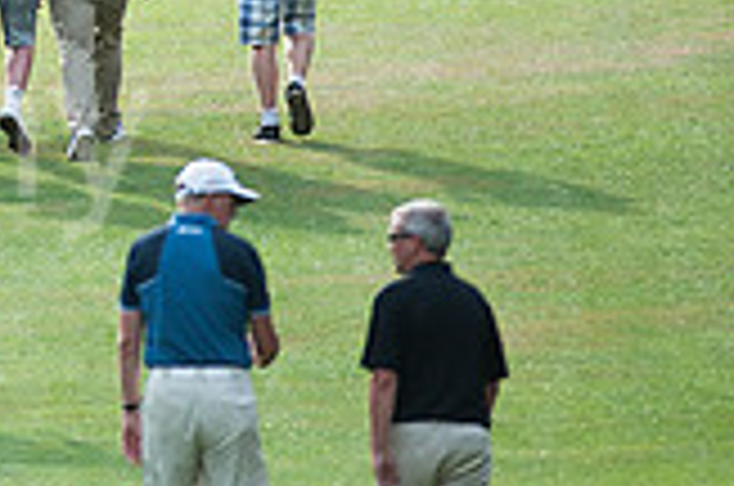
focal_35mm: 1070
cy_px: -86
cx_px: -419
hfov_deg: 1.9
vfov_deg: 1.3
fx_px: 21773
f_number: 4
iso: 400
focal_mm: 300
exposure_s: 1/1250
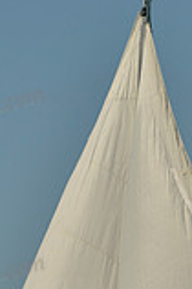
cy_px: 360
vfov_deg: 5.9
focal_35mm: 349
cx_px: 140
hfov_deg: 3.9
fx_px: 2798
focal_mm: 95
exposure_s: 1/800
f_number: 9
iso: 200
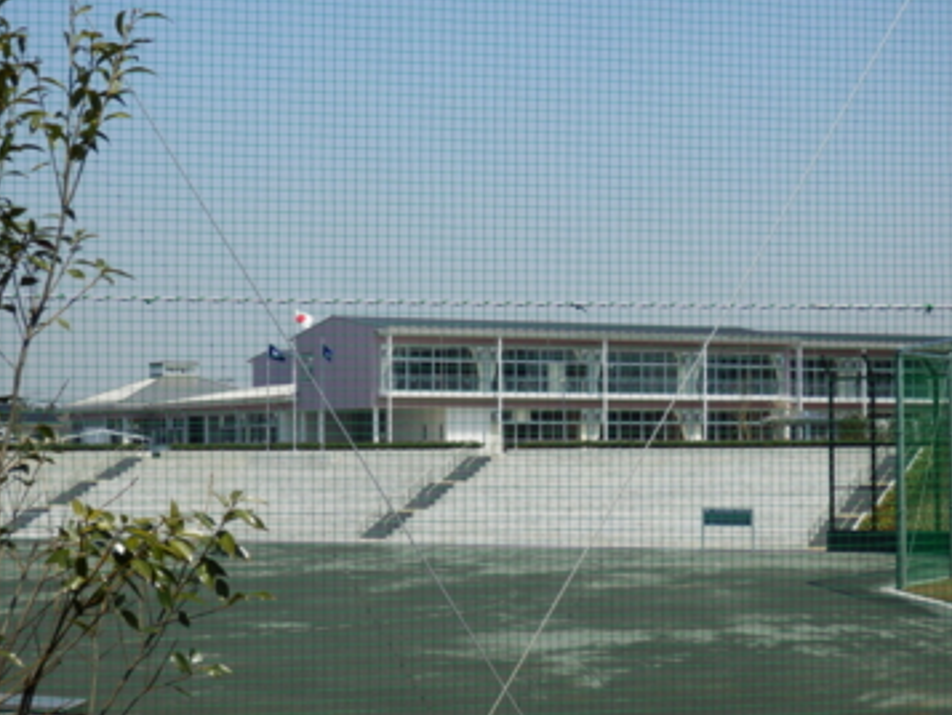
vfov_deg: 19.9
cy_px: 363
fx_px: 2036
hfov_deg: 26.3
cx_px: 464
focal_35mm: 74
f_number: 4.4
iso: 80
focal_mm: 11.9
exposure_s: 1/800
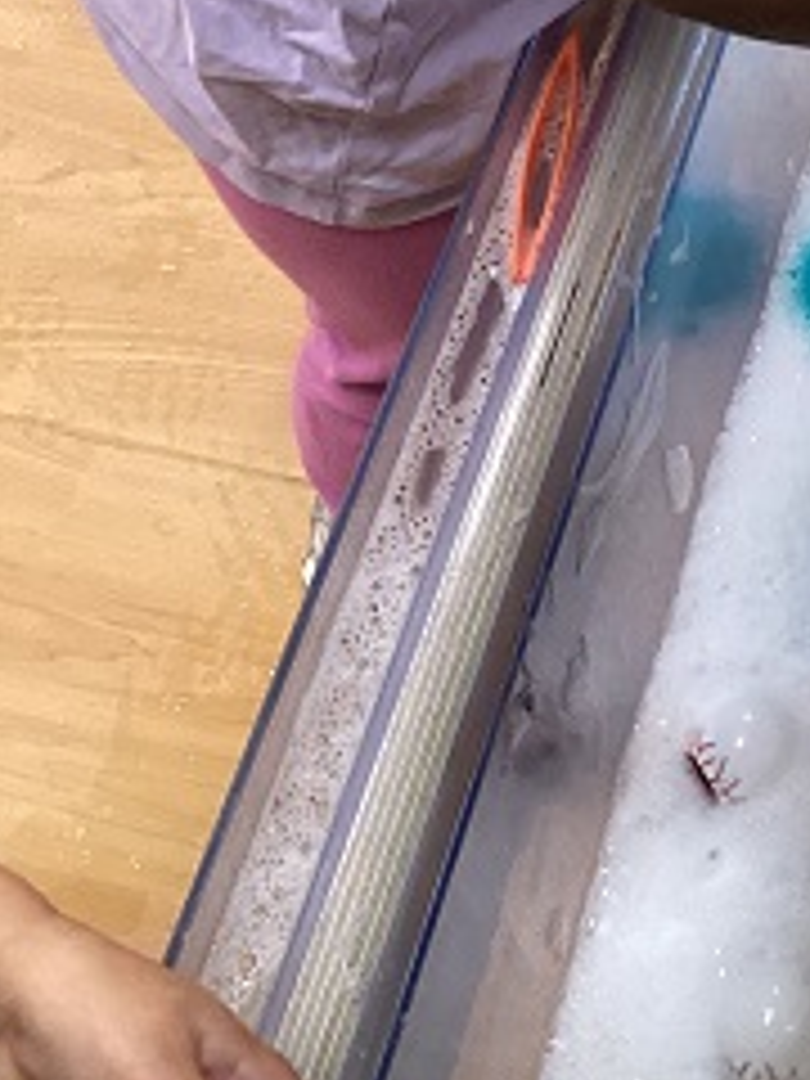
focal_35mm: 86
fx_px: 2683
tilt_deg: -45.0
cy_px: -360
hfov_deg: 16.2
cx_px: 1076
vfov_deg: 20.6
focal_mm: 3.3
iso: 250
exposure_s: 1/50
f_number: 2.4
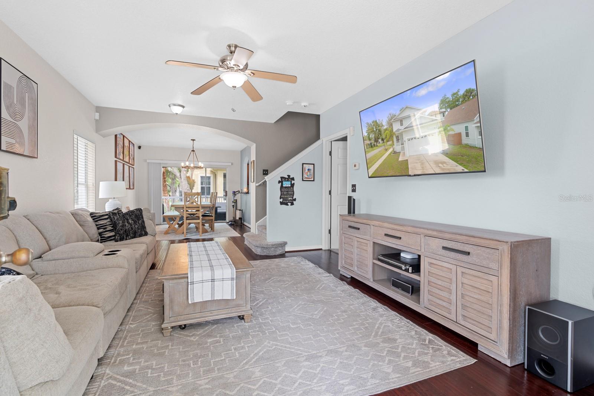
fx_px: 264
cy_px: 198
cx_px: 297
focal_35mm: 16
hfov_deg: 96.7
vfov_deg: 73.8
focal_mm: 16
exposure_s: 1/1.67
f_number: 8
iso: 200
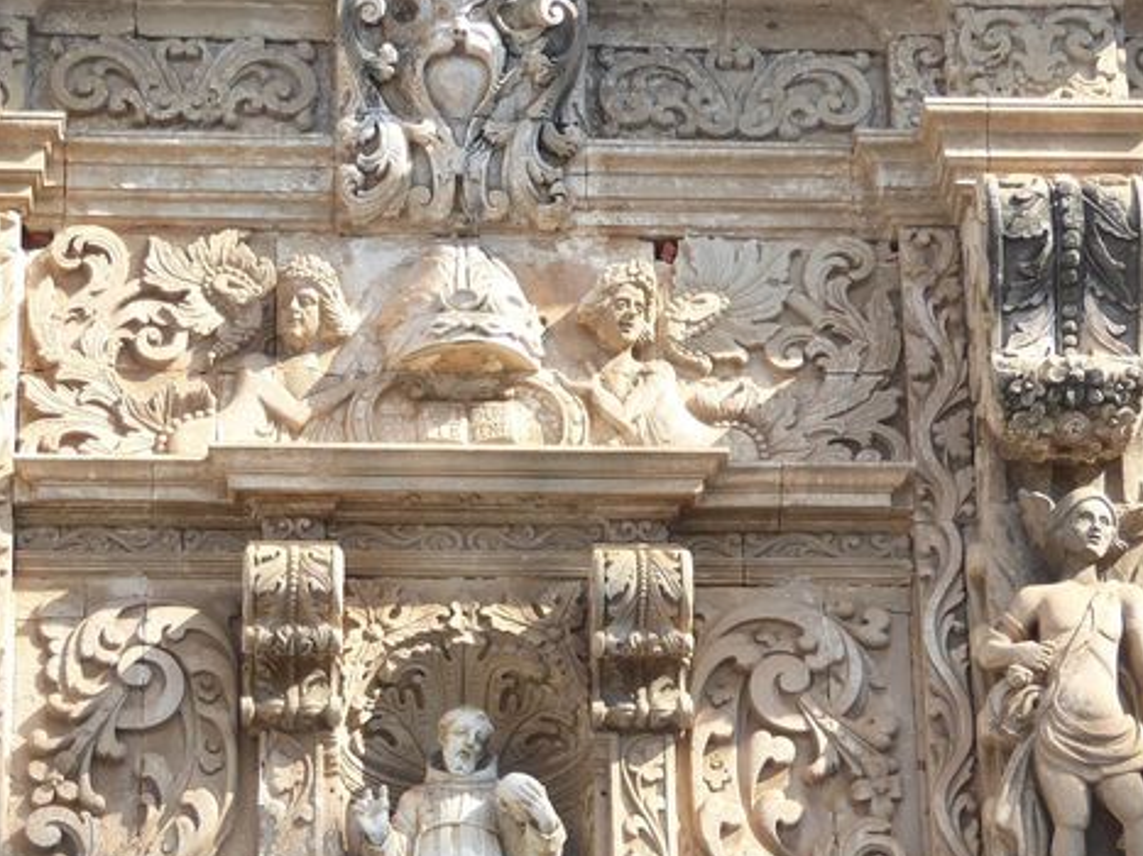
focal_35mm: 168
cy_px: 646
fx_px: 5546
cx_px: 499
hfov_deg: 11.8
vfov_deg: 8.8
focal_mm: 16.1
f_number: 4.9
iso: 80
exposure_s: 1/125
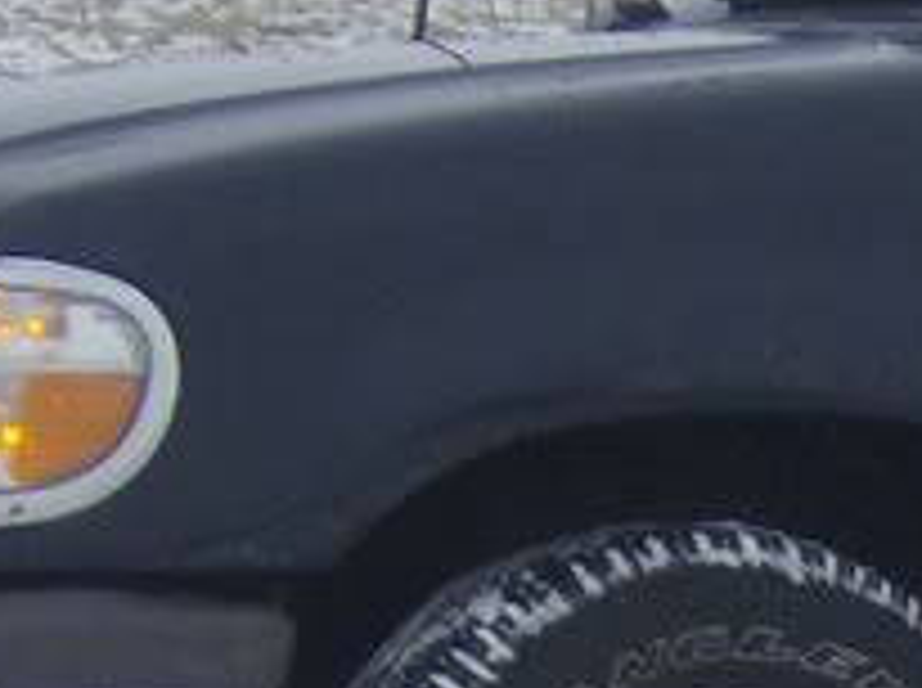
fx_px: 7445
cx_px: 1556
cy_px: 843
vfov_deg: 5.3
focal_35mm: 280
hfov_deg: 6.9
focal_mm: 9.3
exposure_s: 1/406
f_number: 3.4
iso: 100
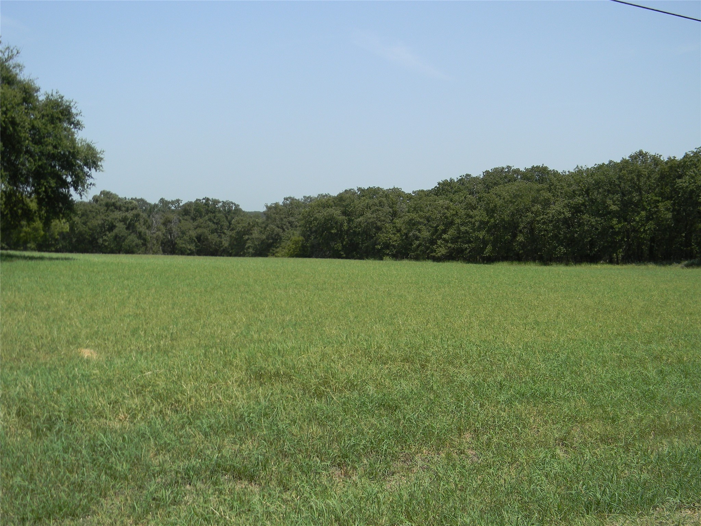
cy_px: 263
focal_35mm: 41
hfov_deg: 45.8
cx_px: 350
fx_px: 830
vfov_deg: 35.1
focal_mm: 7.3
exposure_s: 1/790
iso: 80
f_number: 3.8
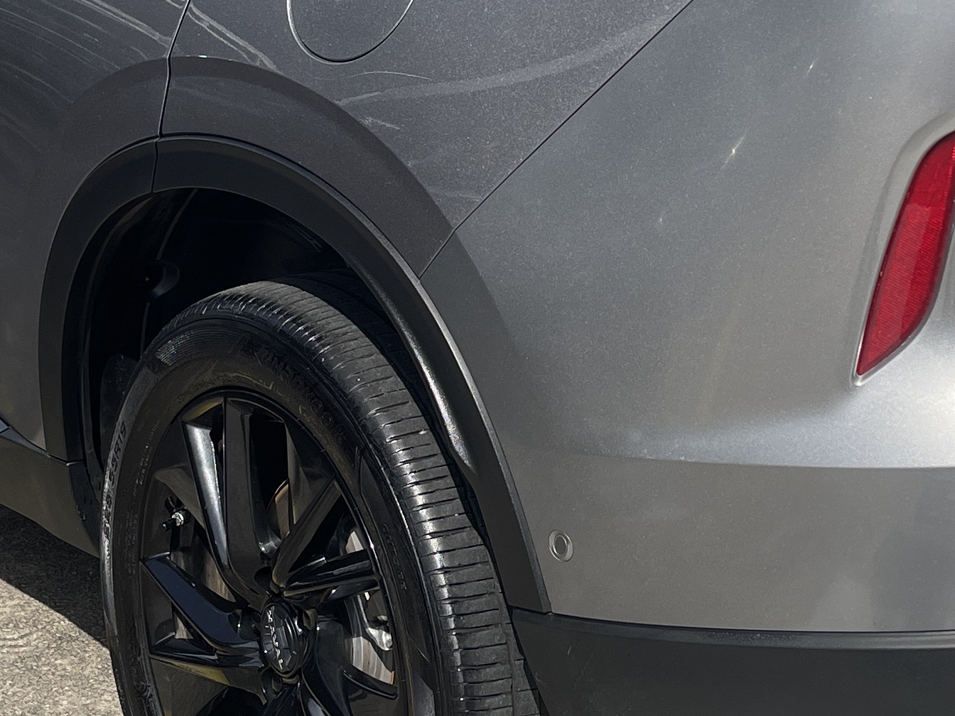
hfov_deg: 25.8
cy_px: 92
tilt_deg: -8.5
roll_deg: +0.2
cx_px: 655
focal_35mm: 75
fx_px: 2069
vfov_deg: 19.3
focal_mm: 5.1
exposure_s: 1/3922
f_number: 1.6
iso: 32
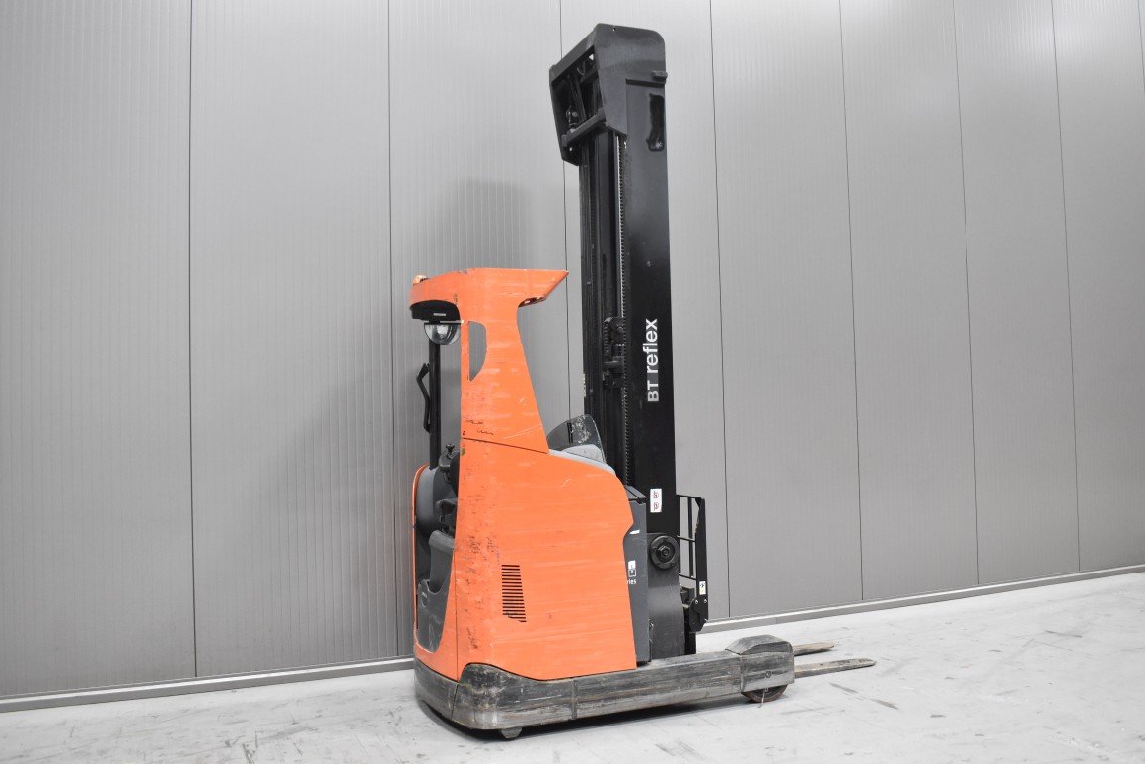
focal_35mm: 31
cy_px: 379
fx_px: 986
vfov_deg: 42.3
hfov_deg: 60.3
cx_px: 586
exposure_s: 1/40
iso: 1600
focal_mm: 20
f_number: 4.5
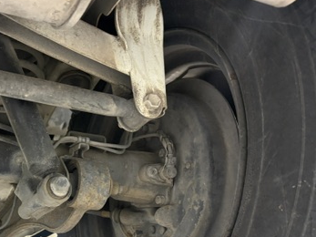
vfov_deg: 29.2
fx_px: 438
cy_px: 205
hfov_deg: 37.4
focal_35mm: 48
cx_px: 39
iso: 200
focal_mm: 5.96
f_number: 1.6
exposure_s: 1/50
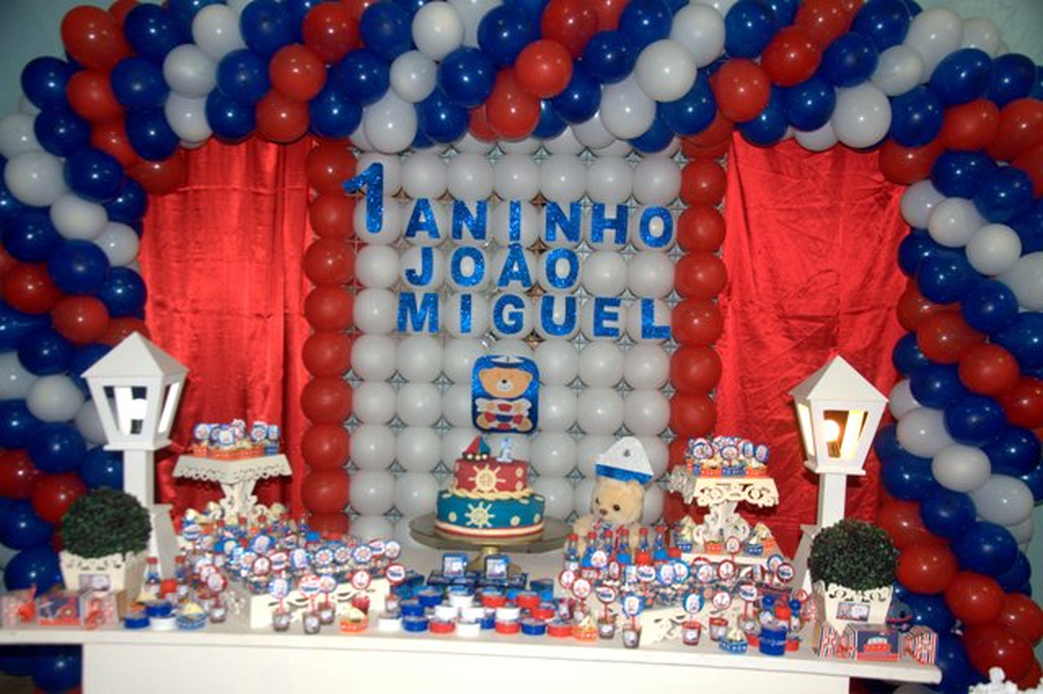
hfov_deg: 51.3
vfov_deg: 35.5
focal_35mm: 38
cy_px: 347
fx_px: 1086
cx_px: 522
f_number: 4
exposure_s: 1/60
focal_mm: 25
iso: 800
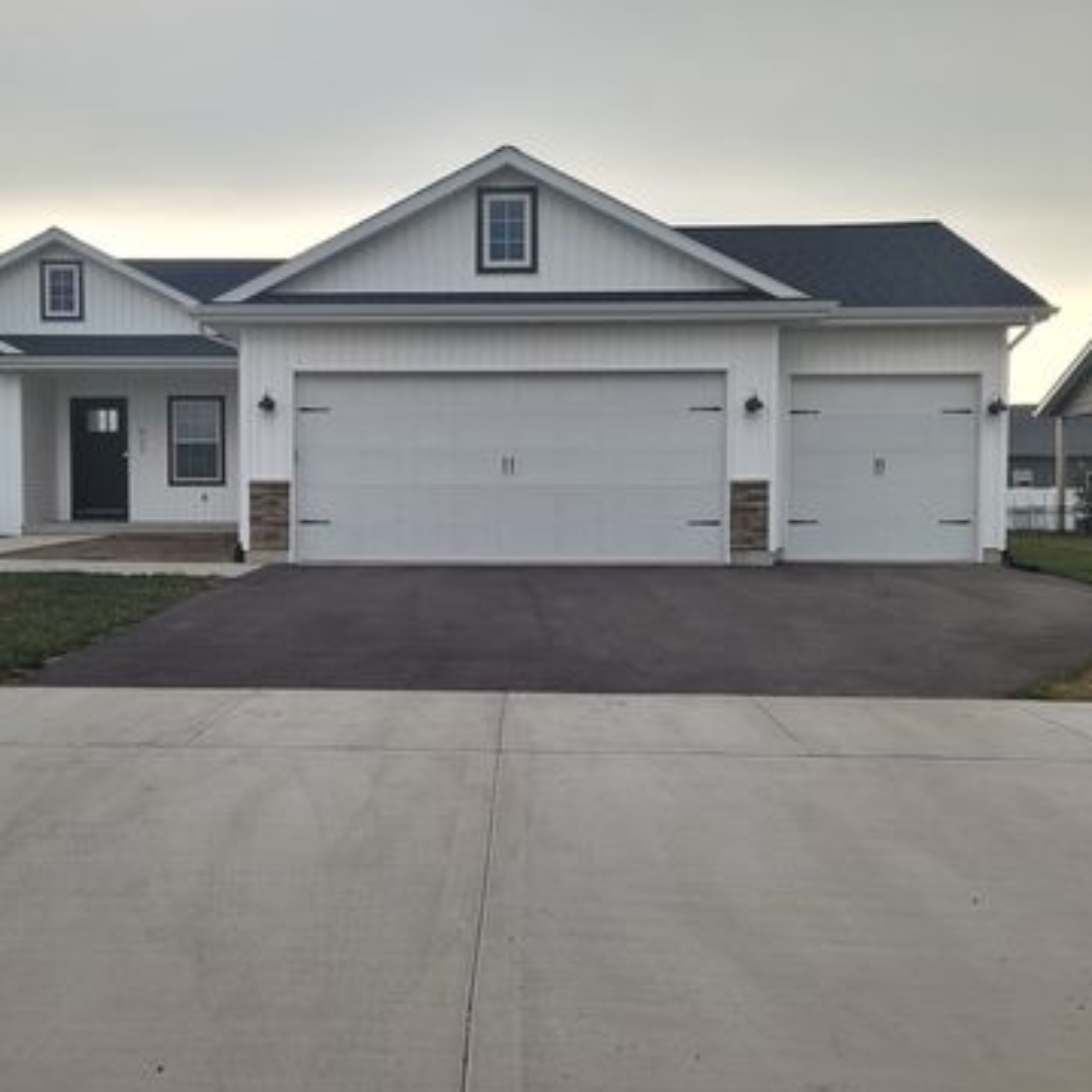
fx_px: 1142
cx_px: 462
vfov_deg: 51.1
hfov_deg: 50.9
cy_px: 558
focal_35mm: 32
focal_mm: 5.4
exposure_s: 1/621
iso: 40
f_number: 1.8
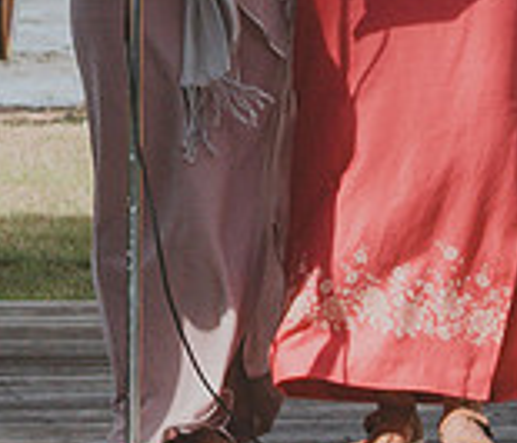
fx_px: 7400
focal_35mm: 470
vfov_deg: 3.4
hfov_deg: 4.0
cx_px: -52
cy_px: -166
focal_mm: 55
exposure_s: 1/320
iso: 200
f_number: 9
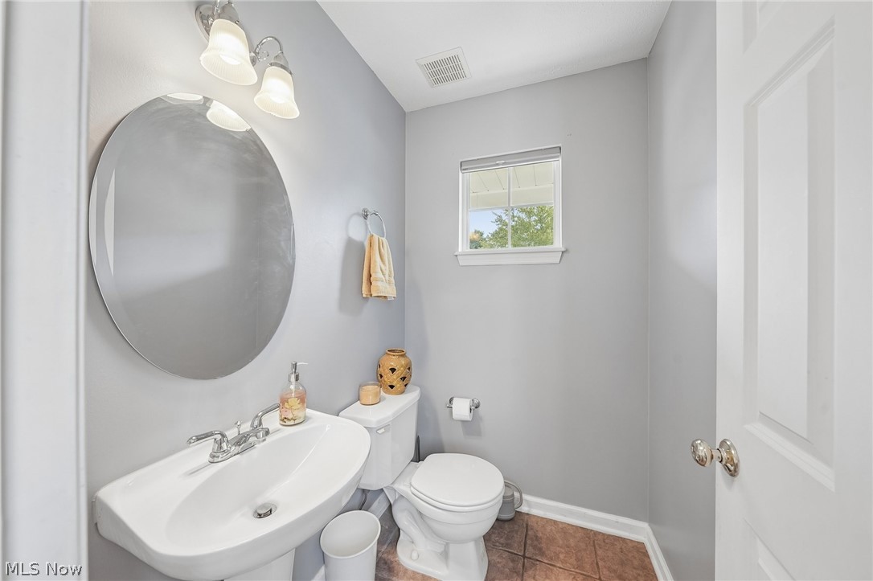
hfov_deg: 112.6
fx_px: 291
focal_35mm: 12
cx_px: 436
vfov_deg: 89.9
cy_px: 290
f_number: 8
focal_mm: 12
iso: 400
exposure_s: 1/30
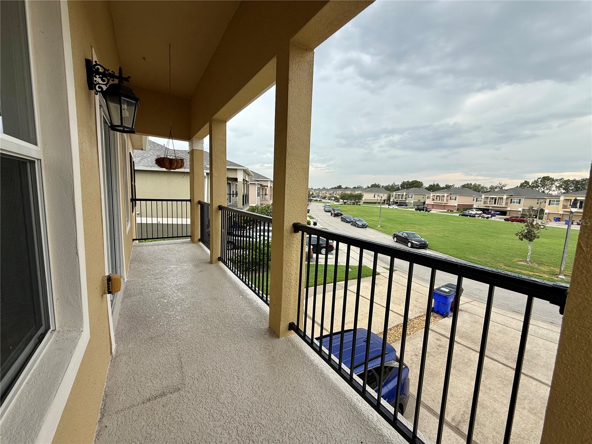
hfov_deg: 102.1
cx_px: 296
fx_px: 239
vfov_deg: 85.7
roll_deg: -2.2
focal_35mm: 14
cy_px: 222
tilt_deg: -6.8
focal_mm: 2.22
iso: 50
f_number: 2.2
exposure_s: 1/427
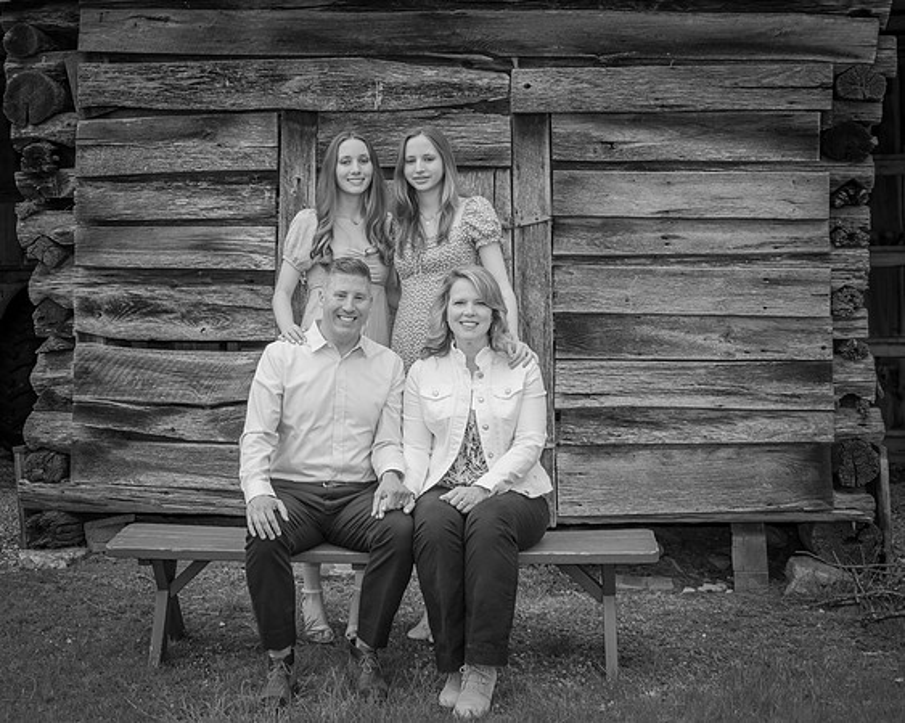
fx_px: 1439
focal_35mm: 54
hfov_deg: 34.9
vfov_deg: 28.2
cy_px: 309
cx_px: 387
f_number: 6.7
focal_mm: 24
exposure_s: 1/180
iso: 140
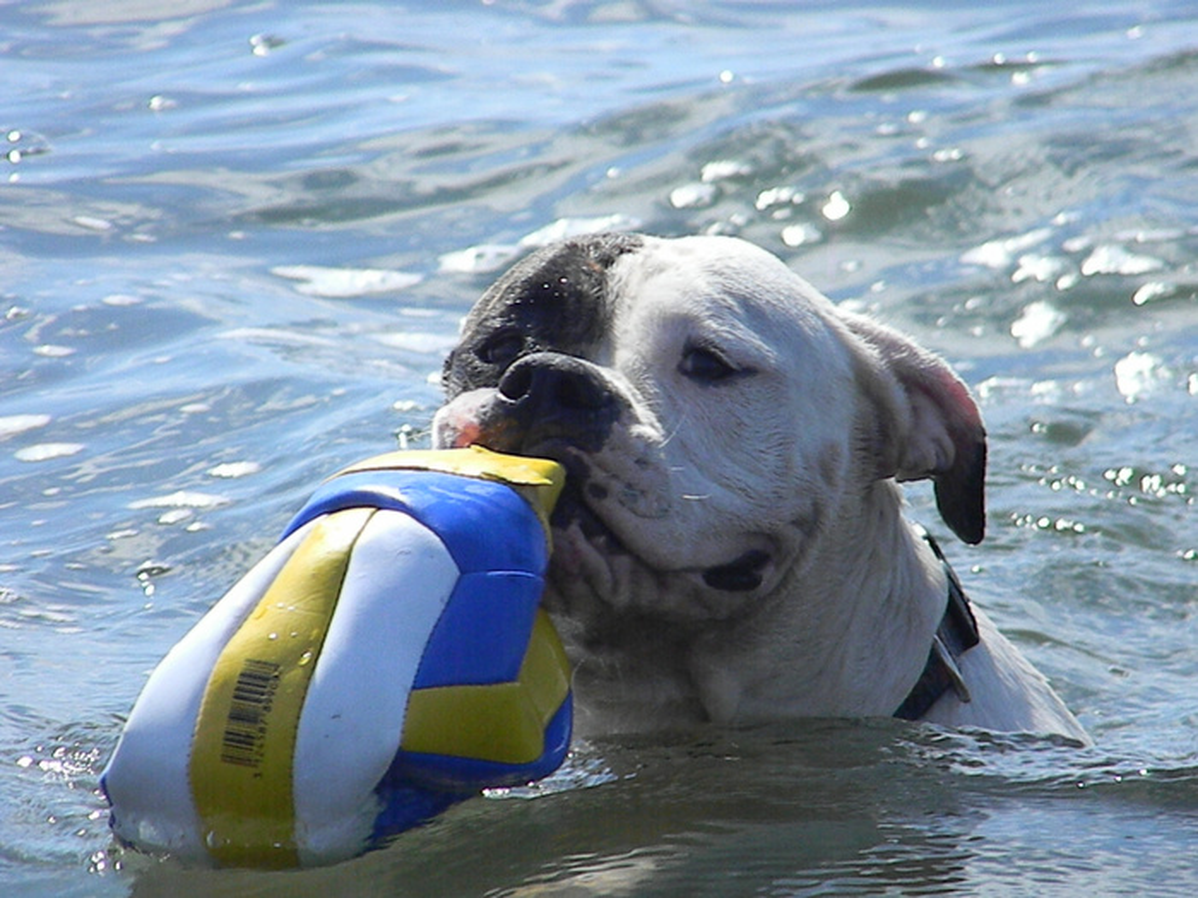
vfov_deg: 3.6
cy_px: 449
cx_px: 599
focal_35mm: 414
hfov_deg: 4.8
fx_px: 14328
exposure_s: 1/540
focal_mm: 75
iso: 640
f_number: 10.8
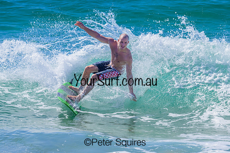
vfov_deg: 2.9
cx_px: 121
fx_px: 3066
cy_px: 74
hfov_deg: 4.3
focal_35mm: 480
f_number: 11
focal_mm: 400
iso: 1000
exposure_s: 1/2000
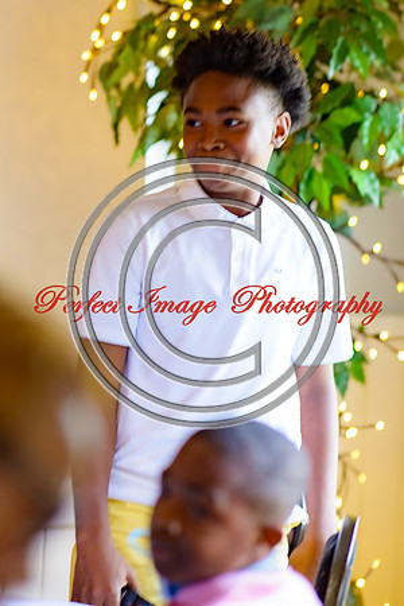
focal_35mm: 198
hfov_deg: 6.9
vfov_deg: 10.4
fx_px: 3327
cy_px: 225
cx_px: 49
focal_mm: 105
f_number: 1.8
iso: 100
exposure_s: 1/125
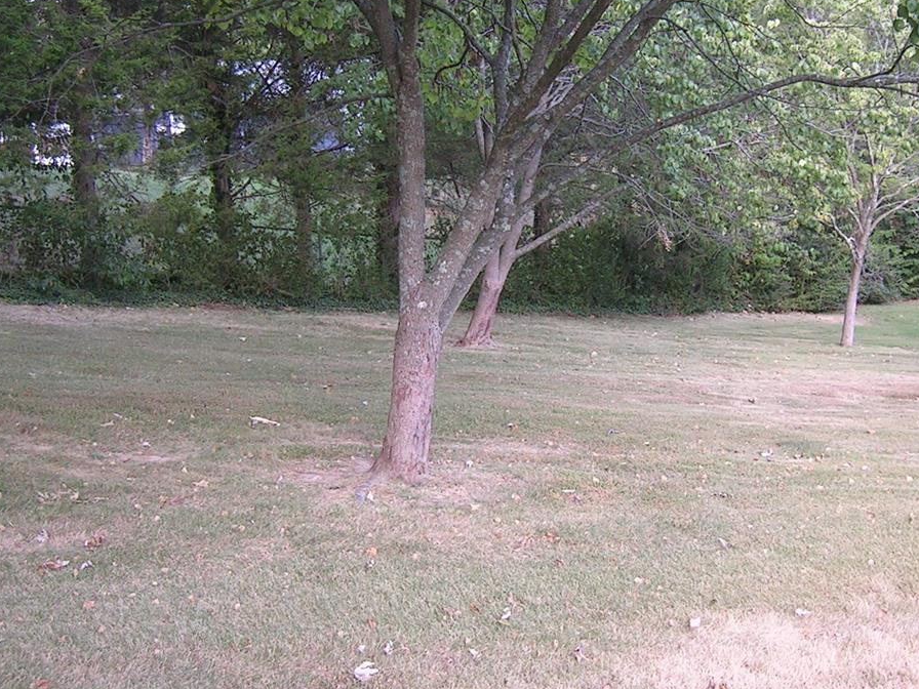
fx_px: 1327
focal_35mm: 50
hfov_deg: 38.1
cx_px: 535
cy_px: 297
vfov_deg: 29.1
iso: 50
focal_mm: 5.4
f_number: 2.8
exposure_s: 1/57.4
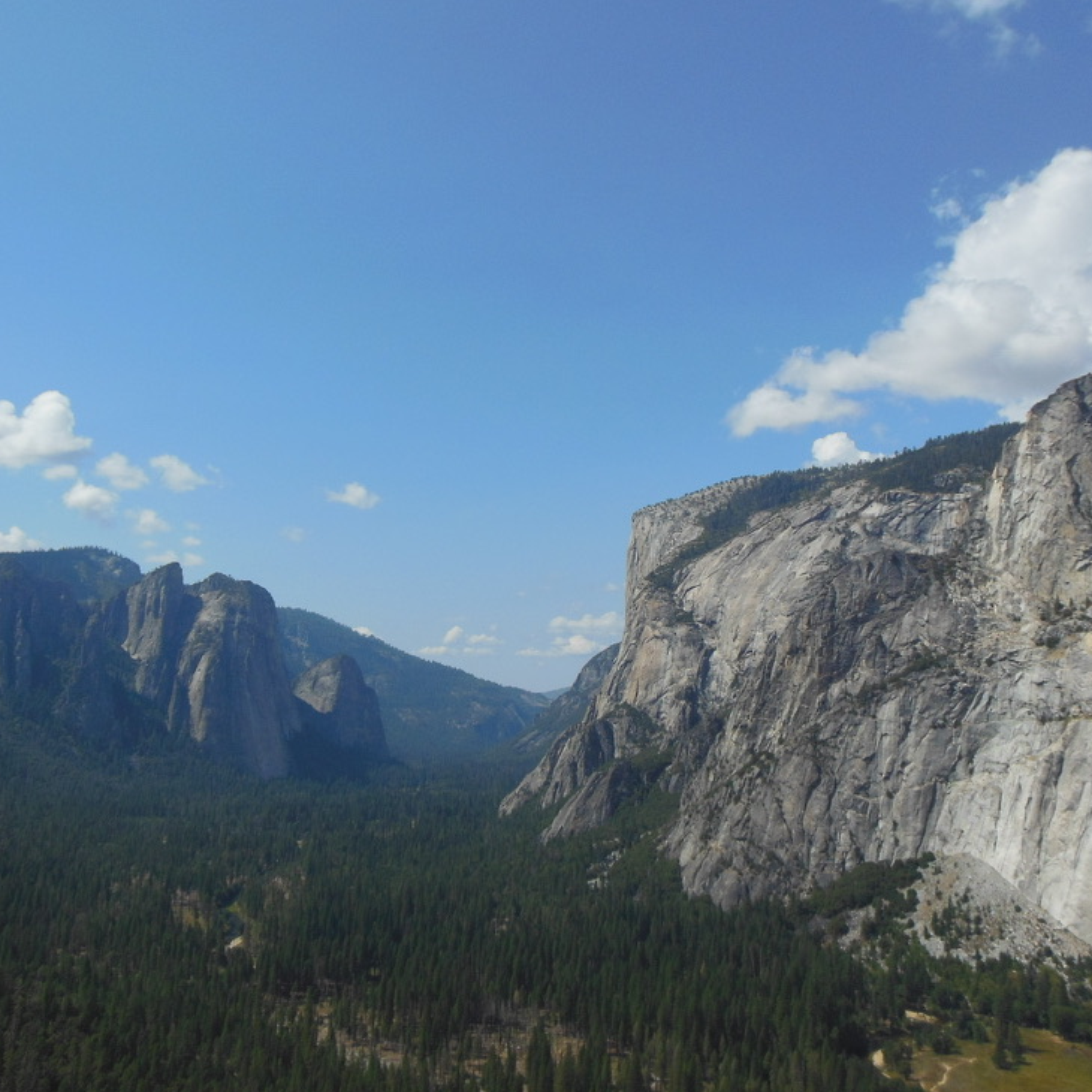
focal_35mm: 31
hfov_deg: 52.5
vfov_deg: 52.5
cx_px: 503
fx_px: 1106
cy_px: 539
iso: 125
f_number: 6.4
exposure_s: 1/800
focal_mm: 4.5
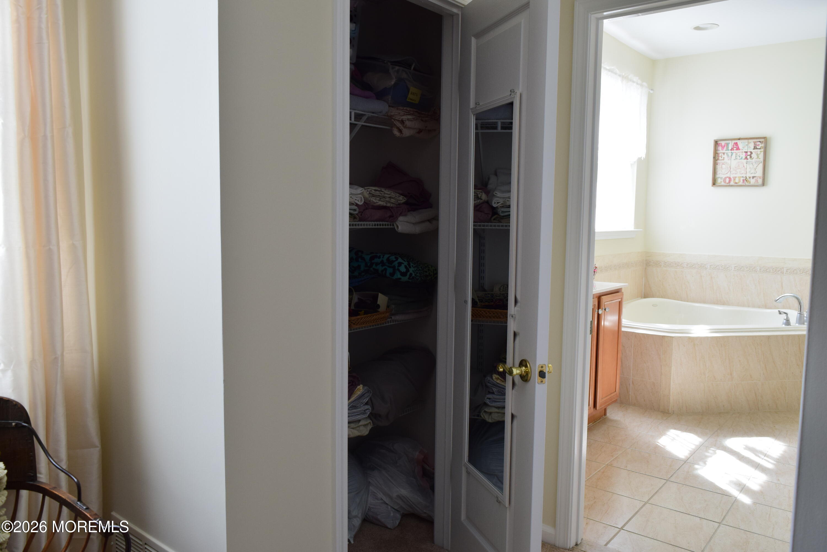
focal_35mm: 27
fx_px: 620
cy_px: 276
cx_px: 414
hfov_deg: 67.4
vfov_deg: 47.9
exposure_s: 1/60
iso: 450
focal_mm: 18
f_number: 8
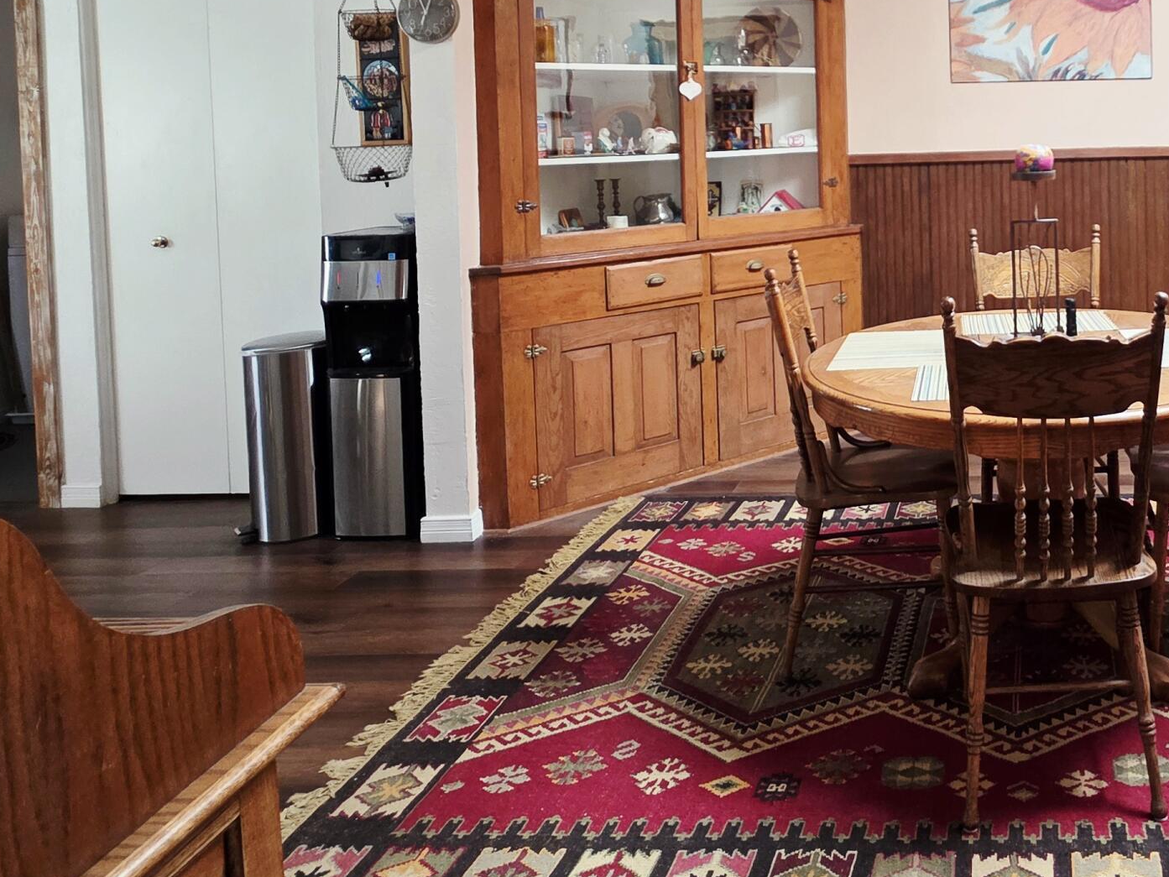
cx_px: 977
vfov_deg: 46.6
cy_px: 154
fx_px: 946
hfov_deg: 57.4
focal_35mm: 28
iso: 160
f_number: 1.9
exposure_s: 1/60.2
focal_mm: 2.2
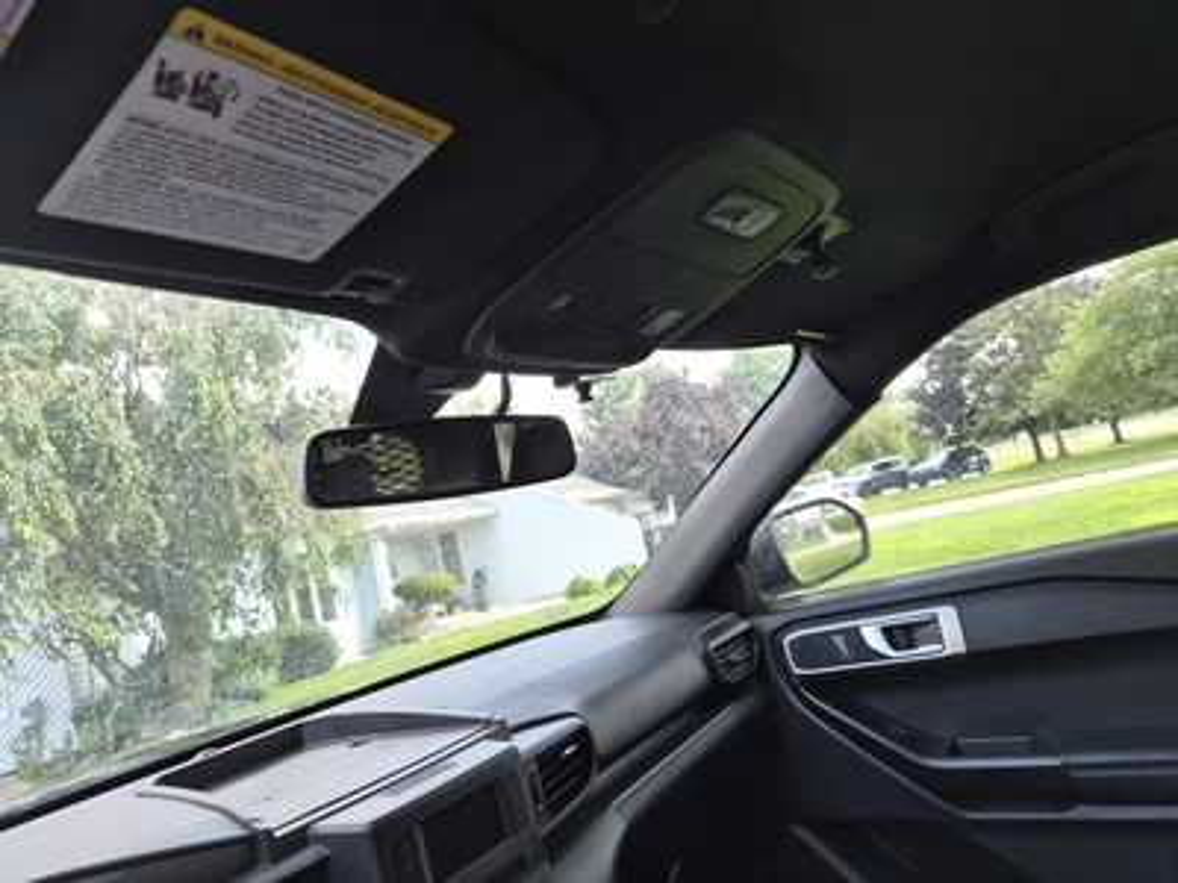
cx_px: 589
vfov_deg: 58.9
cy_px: 442
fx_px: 783
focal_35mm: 23
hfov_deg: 73.9
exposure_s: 1/180
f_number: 1.8
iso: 50
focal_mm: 5.4
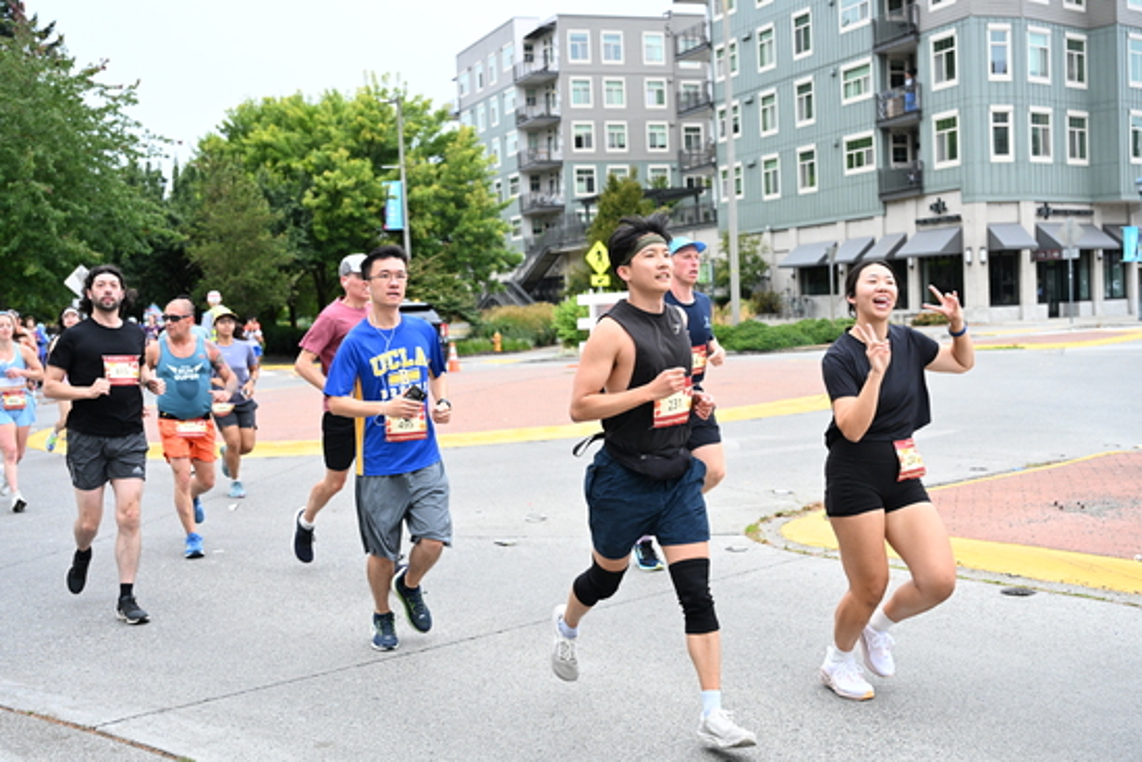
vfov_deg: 31.9
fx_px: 1333
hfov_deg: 46.4
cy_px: 381
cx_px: 571
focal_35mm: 42
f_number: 4
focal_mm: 42
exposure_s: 1/800
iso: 2000
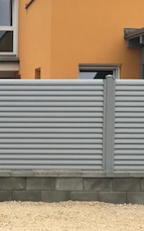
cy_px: 132
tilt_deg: -1.7
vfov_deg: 24.9
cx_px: -20
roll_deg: -0.6
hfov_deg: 15.3
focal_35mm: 83
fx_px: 521
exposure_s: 1/1597
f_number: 1.8
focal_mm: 3.99
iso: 20
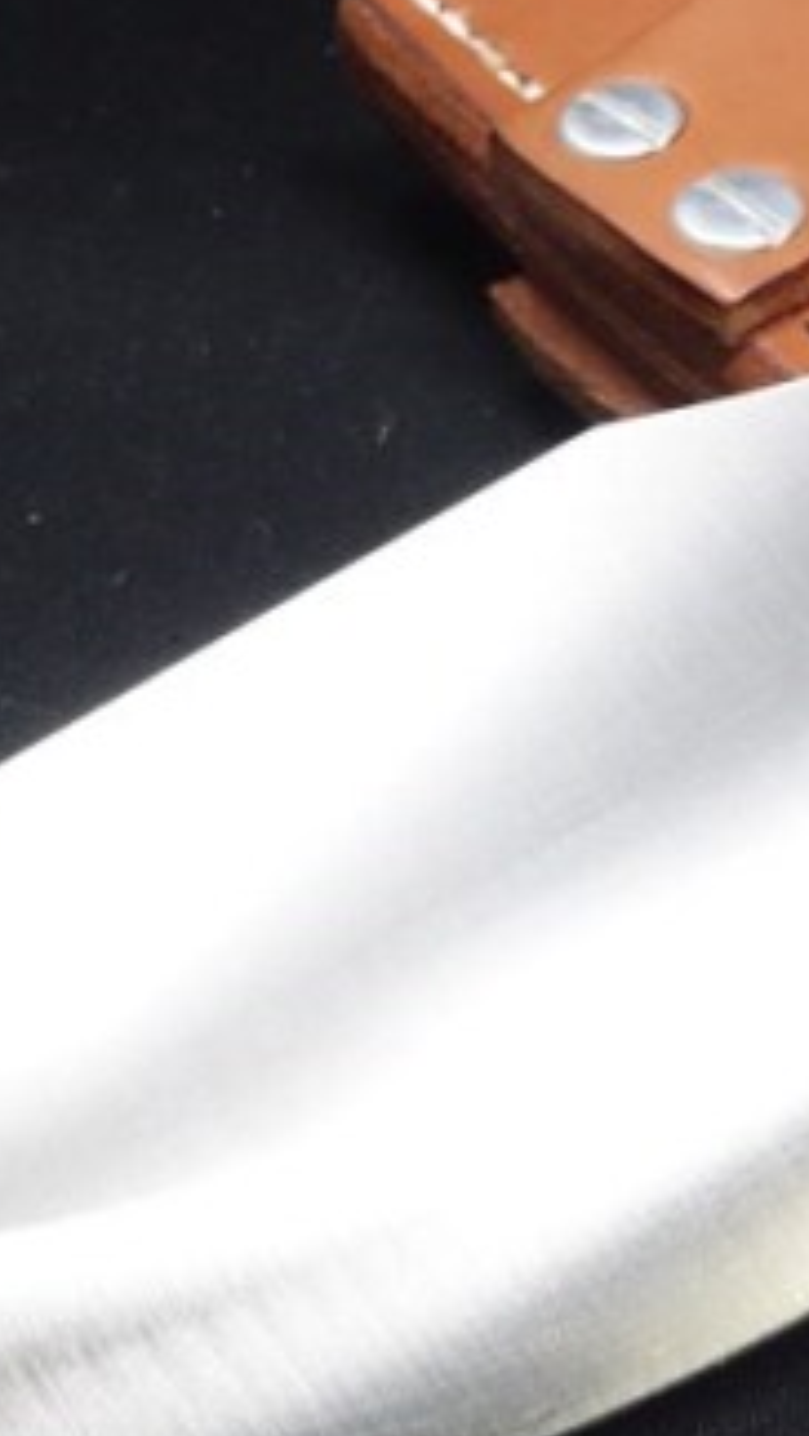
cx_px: 356
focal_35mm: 58
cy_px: 876
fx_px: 2209
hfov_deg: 20.7
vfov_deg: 35.9
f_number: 10
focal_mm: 10.4
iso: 1250
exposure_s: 1/30
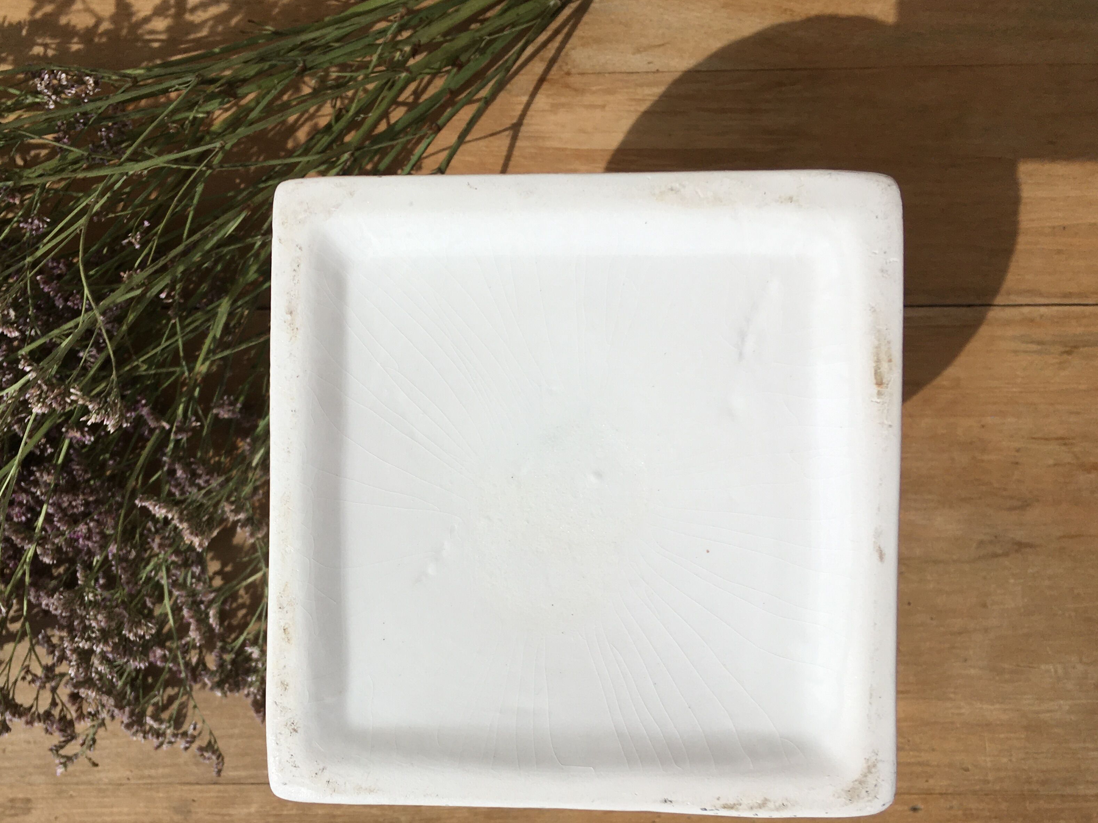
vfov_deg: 38.6
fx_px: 1174
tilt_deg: -85.1
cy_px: 471
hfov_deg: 49.8
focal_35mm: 37
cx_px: 440
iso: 25
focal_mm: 4.15
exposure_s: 1/3205
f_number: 2.2
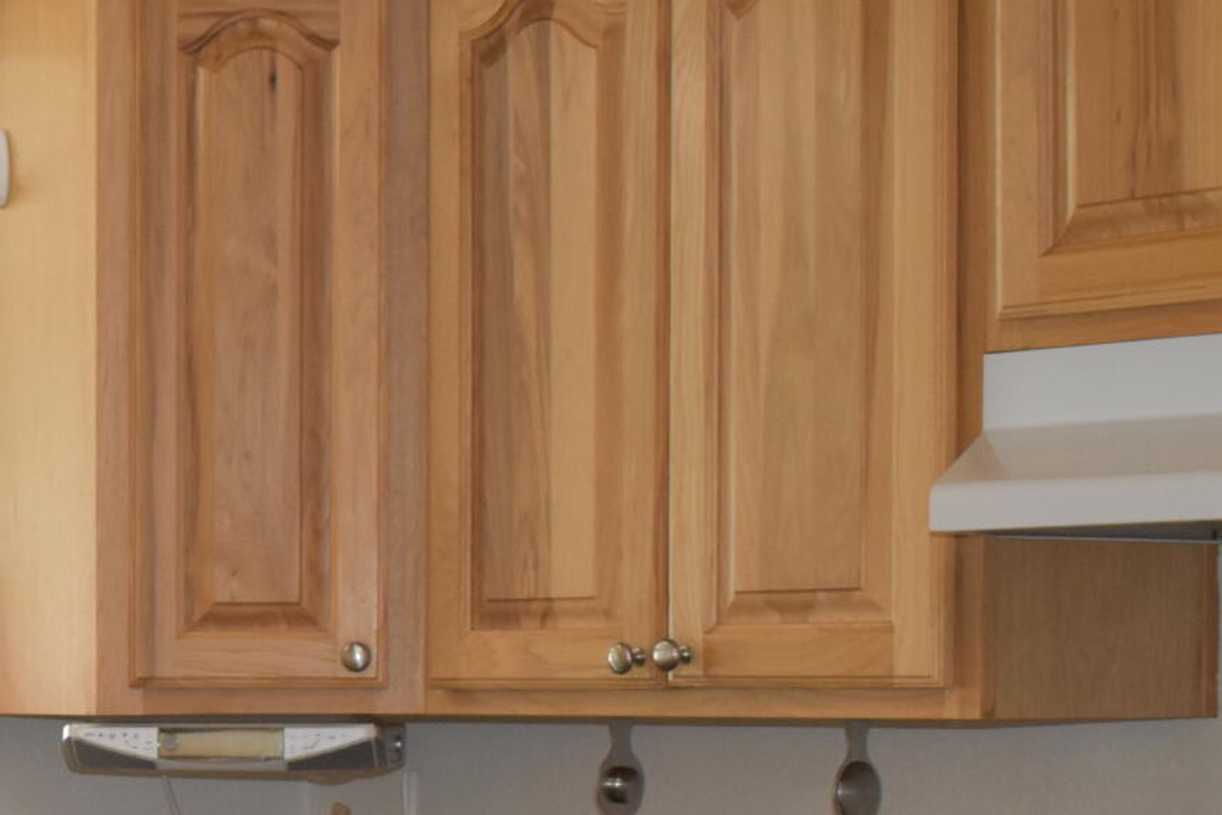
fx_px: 3938
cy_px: 888
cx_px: -351
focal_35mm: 116
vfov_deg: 11.6
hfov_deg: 16.7
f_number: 3.8
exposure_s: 1/125
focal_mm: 22
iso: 900
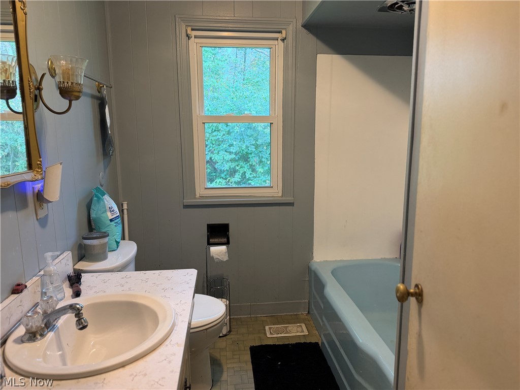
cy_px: 195
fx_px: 361
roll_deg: +0.4
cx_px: 260
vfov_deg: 56.8
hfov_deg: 71.6
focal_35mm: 24
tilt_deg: -9.6
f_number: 1.78
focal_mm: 6.76
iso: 320
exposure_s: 1/120
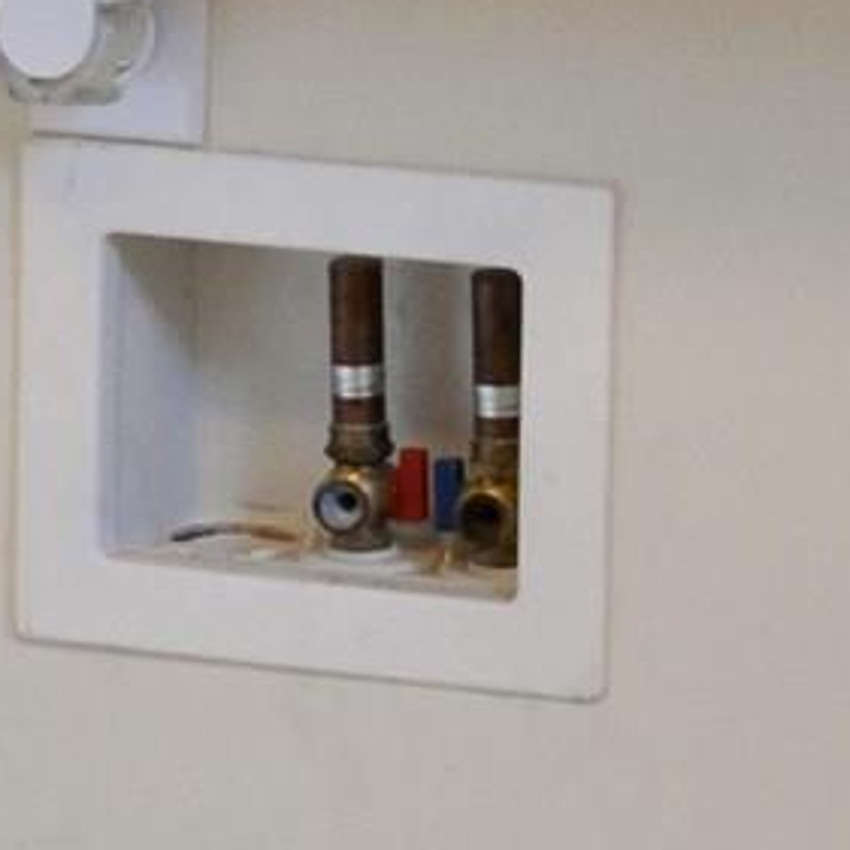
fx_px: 5223
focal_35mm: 188
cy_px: -209
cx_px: 1267
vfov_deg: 9.2
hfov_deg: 9.1
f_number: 5
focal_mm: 18
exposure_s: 1/25
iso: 800
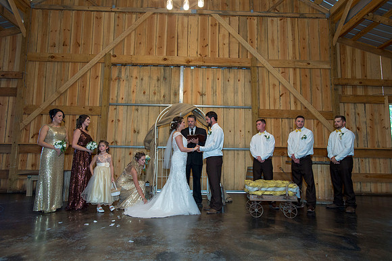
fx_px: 239
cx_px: 196
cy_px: 130
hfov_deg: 78.6
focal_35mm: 22
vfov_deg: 57.2
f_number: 5
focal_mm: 22
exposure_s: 1/125
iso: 1600
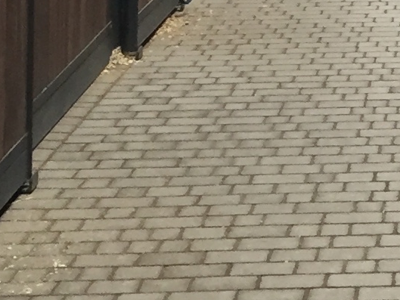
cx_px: 577
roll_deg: -0.5
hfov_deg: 10.7
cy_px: -376
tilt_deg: +1.9
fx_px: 2069
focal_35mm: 179
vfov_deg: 7.8
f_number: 2.2
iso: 100
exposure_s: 1/30
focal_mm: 4.15
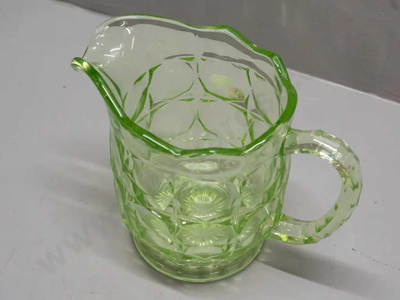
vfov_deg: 22.9
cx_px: 200
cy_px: 150
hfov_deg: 30.3
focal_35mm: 64
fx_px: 740
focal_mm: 32
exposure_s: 1/200
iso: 3200
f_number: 5.6
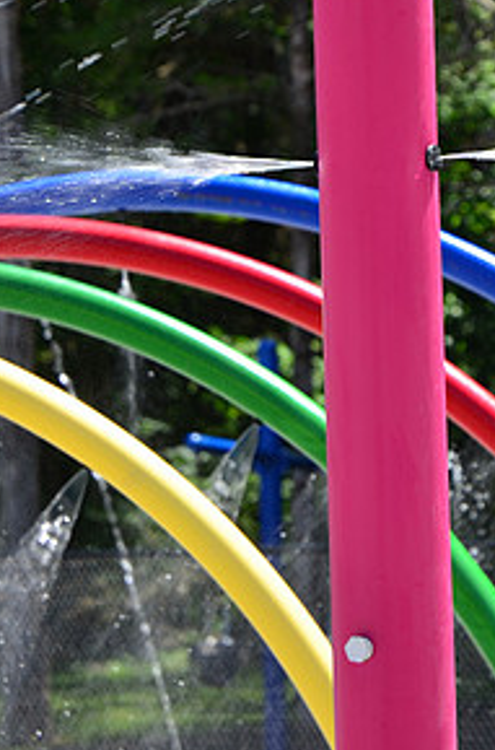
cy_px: 174
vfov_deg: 9.8
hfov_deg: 6.5
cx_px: 435
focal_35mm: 211
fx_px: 4378
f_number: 4.5
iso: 100
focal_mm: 70
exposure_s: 1/320
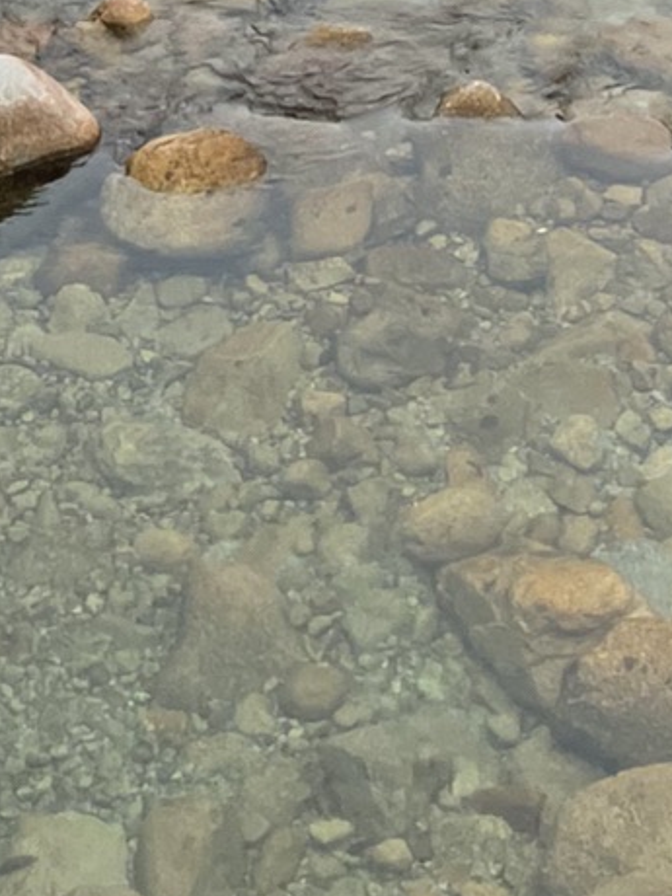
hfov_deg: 13.1
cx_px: 364
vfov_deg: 14.1
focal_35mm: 113
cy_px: -999
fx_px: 2925
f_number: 1.6
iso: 32
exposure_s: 1/2618
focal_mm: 4.2
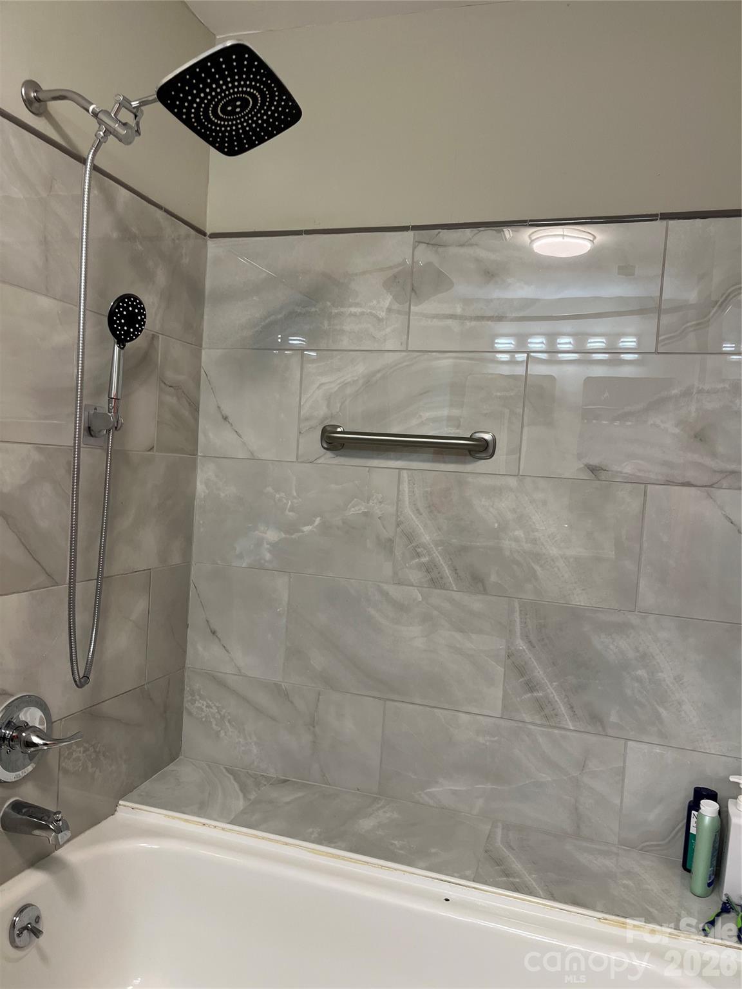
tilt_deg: -3.0
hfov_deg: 53.1
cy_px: 494
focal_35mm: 26
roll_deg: -3.3
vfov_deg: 67.3
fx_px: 743
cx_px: 371
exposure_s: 1/60
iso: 80
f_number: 1.6
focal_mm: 5.1
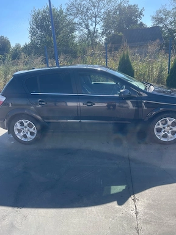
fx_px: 177
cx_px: 91
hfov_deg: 53.0
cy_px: 118
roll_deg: +4.0
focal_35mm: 26
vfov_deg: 67.4
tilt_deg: -16.9
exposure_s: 1/1597
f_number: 1.6
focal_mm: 5.1
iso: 32
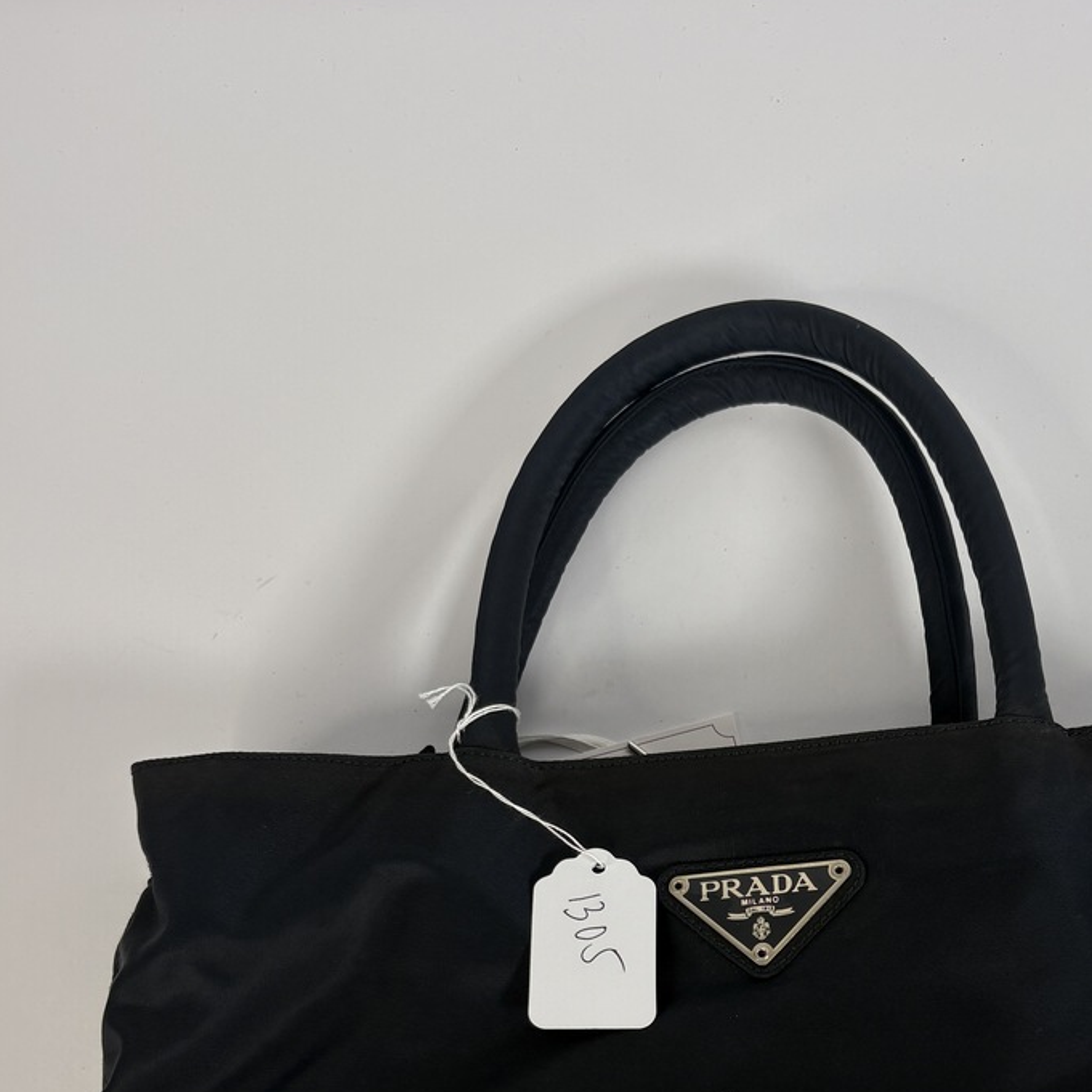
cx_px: 733
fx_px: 1606
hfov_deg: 37.1
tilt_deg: -80.9
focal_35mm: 45
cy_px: 1054
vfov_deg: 34.6
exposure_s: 1/284
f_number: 1.6
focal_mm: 5.96
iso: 40
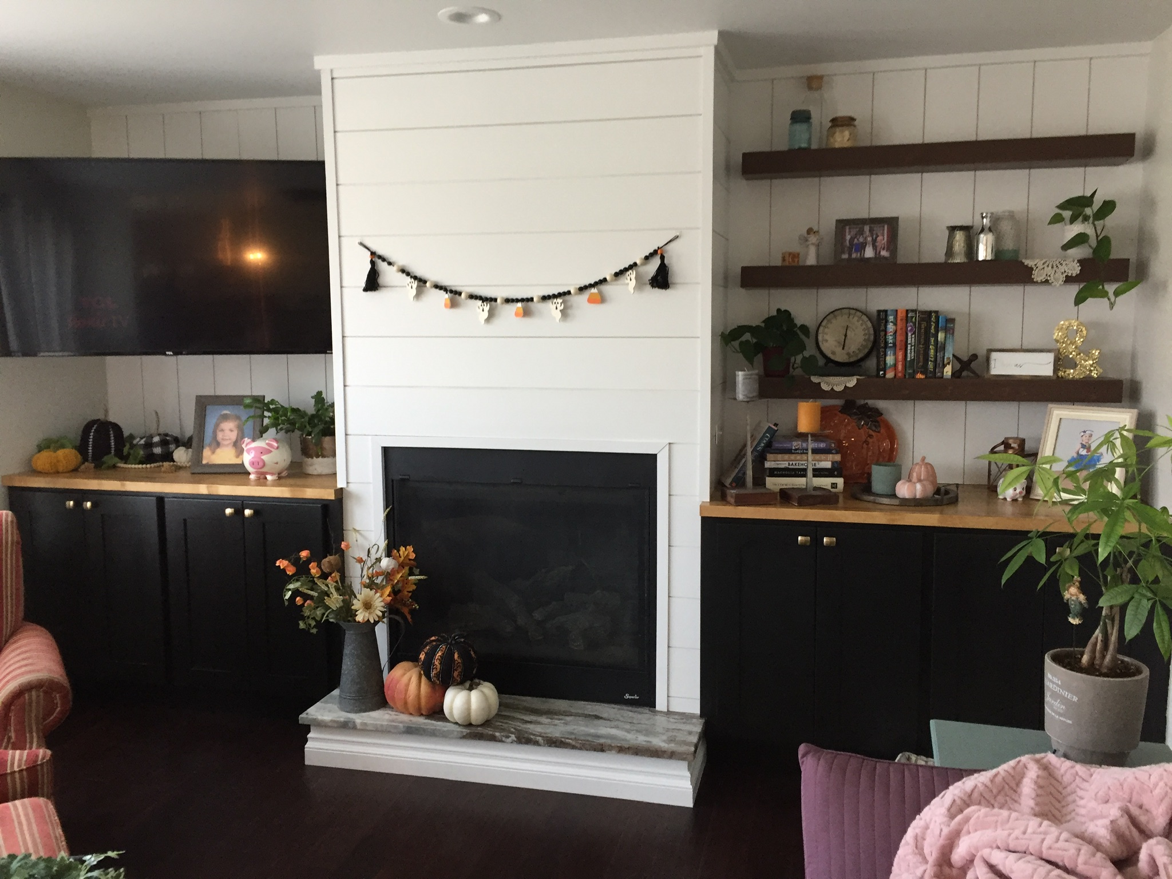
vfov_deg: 48.2
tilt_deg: -6.4
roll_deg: -0.2
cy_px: 440
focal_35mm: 29
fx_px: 982
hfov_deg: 61.7
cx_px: 586
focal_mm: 4.15
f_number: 2.2
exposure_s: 1/30
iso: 100
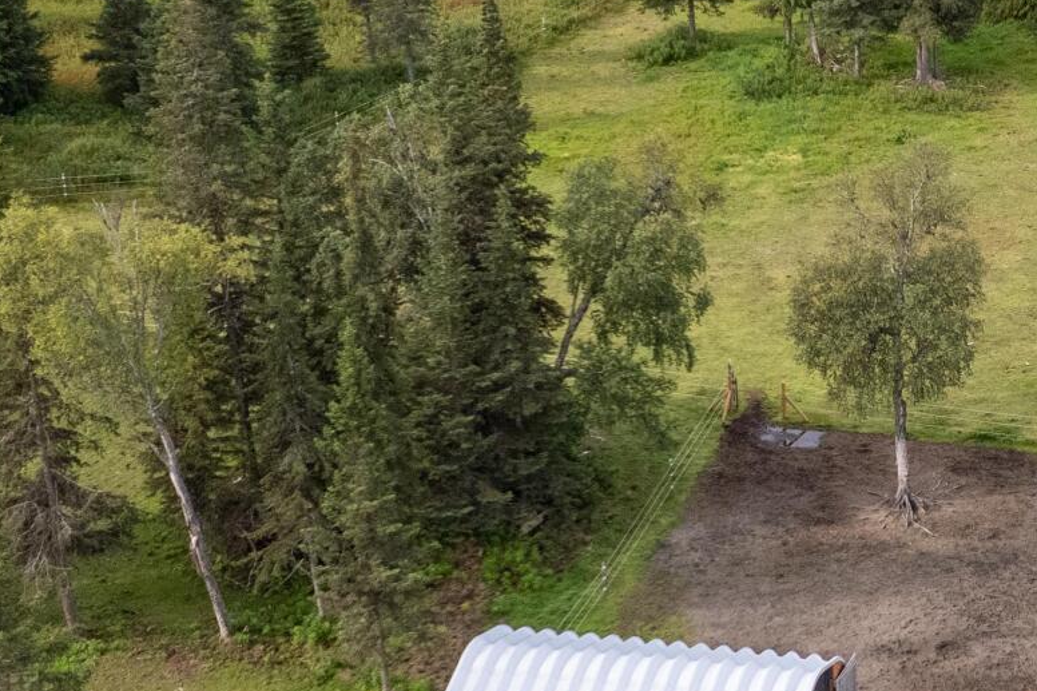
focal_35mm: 85
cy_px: 485
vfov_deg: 16.0
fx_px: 2448
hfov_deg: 23.4
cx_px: 885
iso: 200
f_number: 2.8
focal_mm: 8.38
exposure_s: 1/240
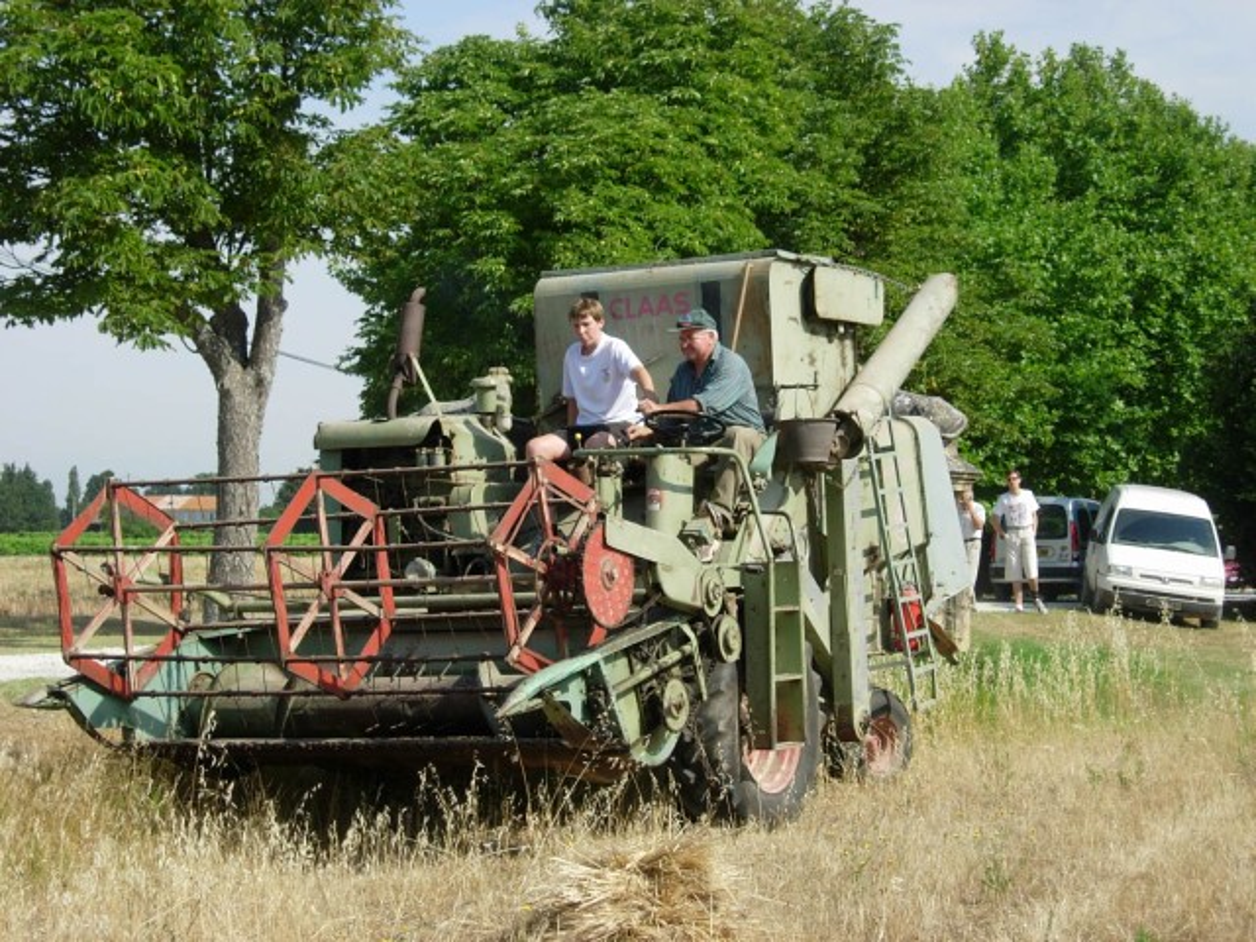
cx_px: 628
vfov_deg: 18.0
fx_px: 2975
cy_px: 471
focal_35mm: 82
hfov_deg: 23.8
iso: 64
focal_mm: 17
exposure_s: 1/664
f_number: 4
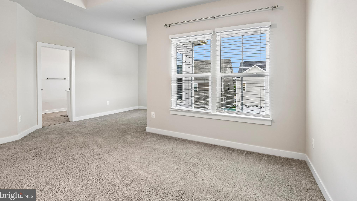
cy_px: 81
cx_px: 178
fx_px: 161
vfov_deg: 63.4
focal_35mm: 17
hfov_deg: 95.9
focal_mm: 16
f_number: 8
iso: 400
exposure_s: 1/25
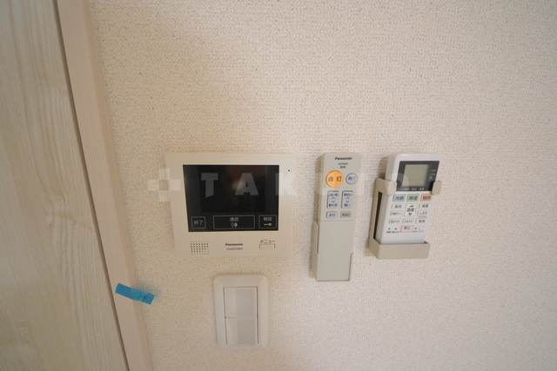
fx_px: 197
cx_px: 278
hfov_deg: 109.4
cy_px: 186
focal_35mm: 13
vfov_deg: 86.6
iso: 3200
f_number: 5
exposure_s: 1/100
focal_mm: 8.5
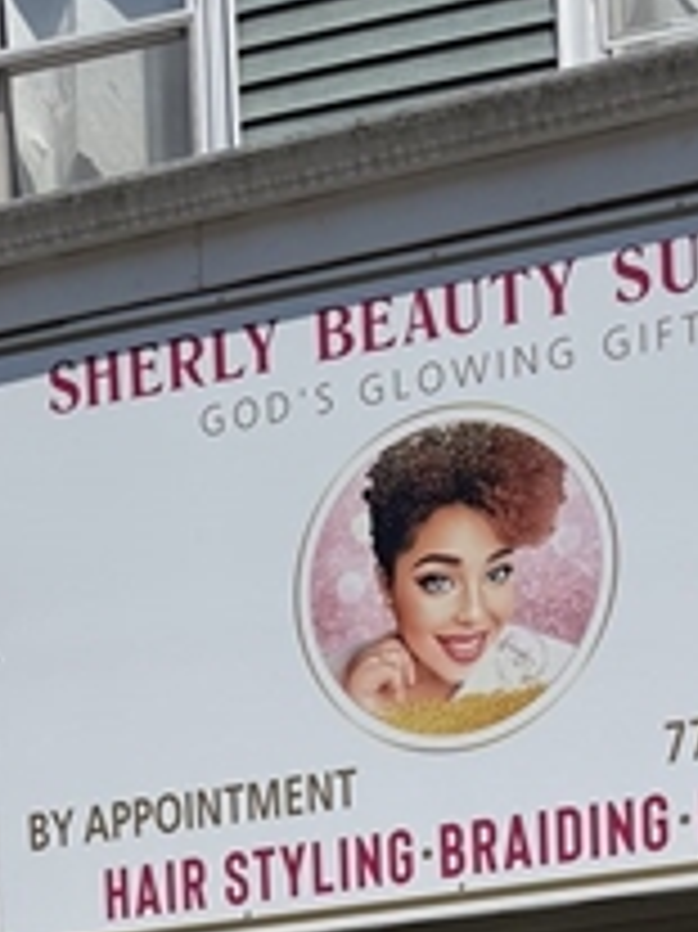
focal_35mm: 89
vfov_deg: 18.5
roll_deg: +2.0
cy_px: 1535
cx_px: 495
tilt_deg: +0.5
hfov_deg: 16.5
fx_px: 2395
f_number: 1.78
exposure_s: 1/11905
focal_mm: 6.76
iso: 80
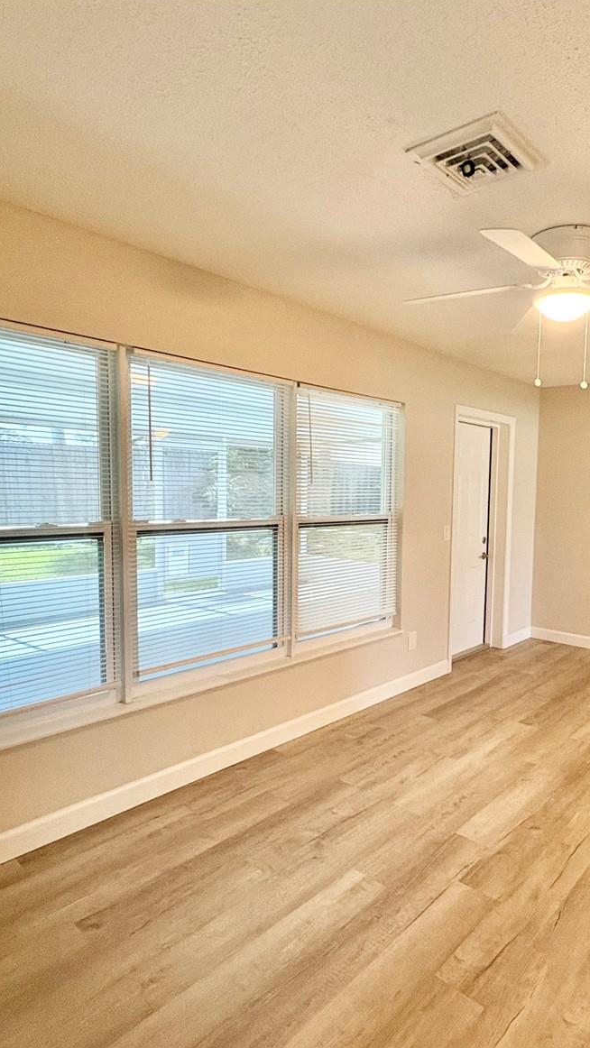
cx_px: 431
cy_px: 537
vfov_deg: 83.8
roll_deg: -0.6
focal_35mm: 21
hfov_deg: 51.7
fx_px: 584
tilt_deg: -4.4
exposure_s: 1/60
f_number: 2.2
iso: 400
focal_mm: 2.22
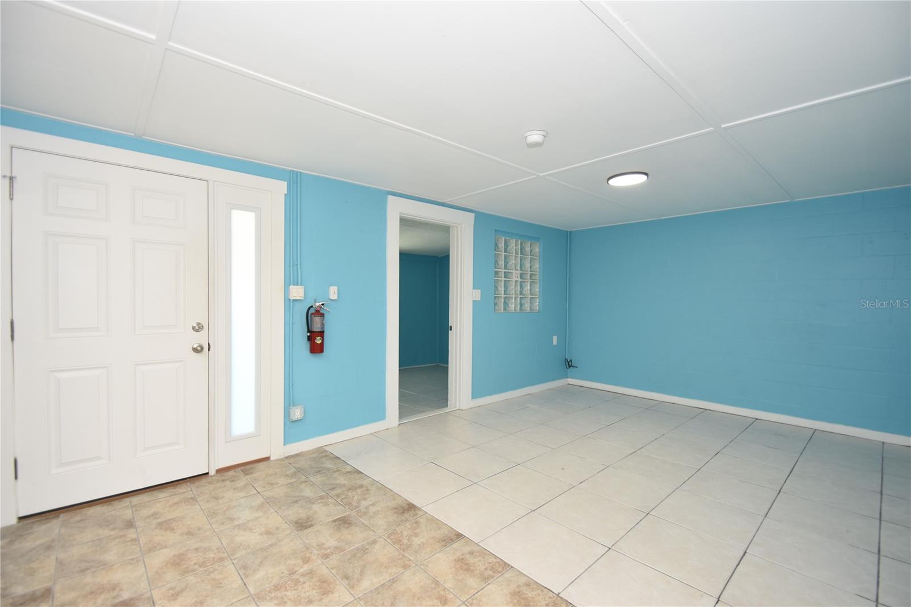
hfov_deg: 100.4
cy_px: 304
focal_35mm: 15
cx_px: 456
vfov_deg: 77.3
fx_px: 379
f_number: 4
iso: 280
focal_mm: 10
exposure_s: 1/60
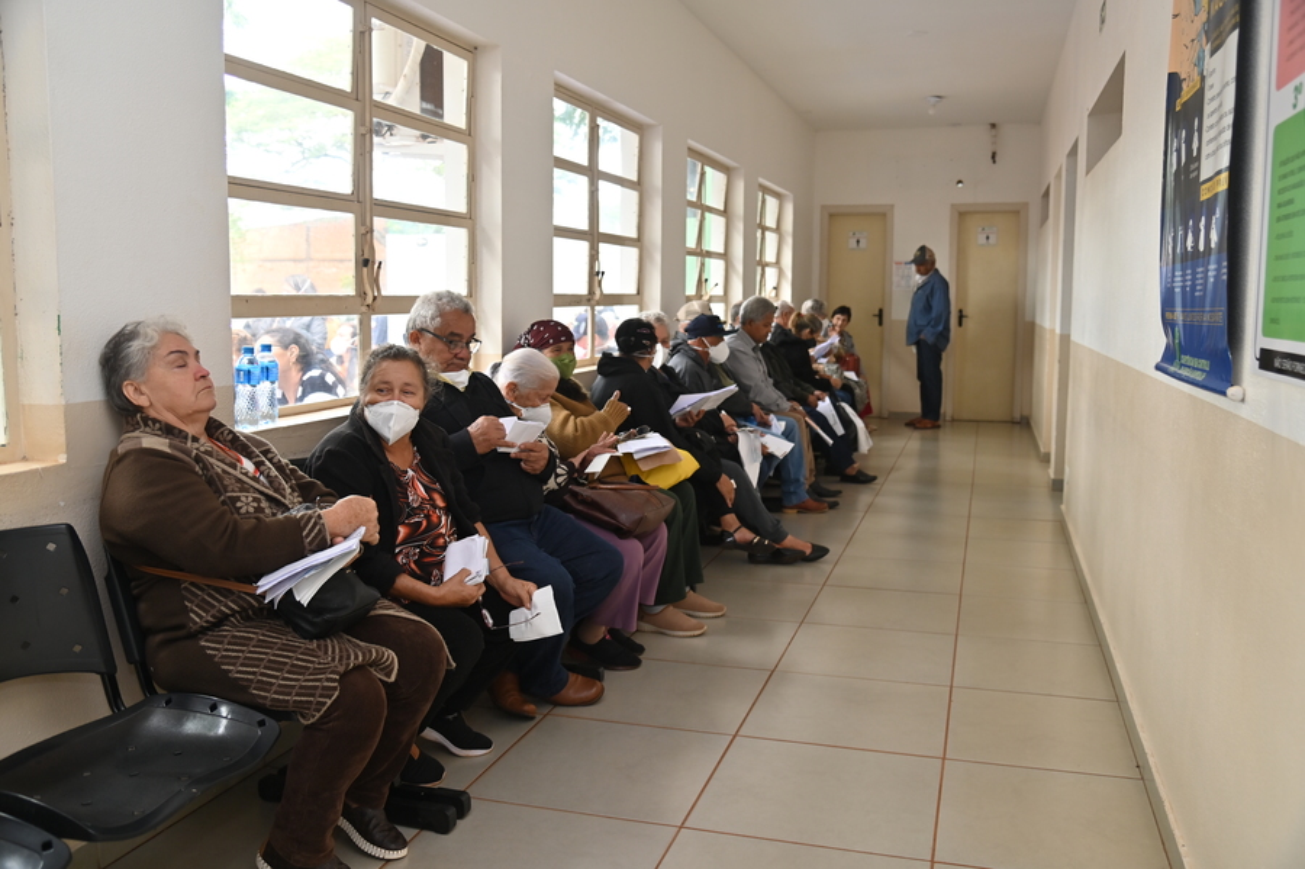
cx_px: 652
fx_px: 1087
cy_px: 434
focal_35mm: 30
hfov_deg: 62.0
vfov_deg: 43.6
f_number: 4
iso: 560
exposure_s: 1/100
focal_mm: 30
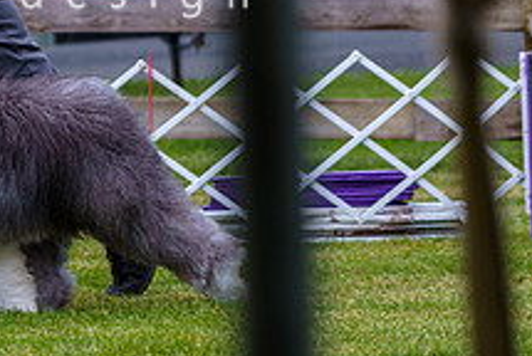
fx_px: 6185
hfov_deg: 4.9
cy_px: 70
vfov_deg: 3.3
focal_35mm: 418
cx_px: -59
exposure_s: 1/500
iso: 160
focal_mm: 155
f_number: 4
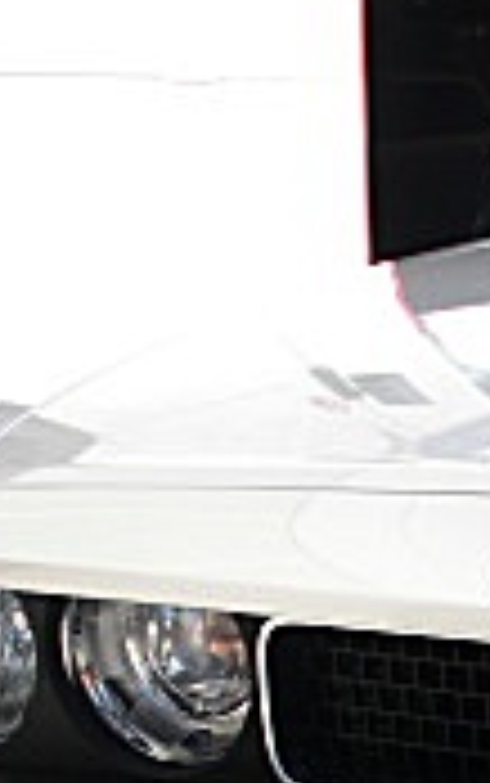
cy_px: 940
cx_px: 944
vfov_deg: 14.4
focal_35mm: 140
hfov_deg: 8.9
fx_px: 2986
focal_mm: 6.3
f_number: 2.8
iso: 50
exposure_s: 1/500
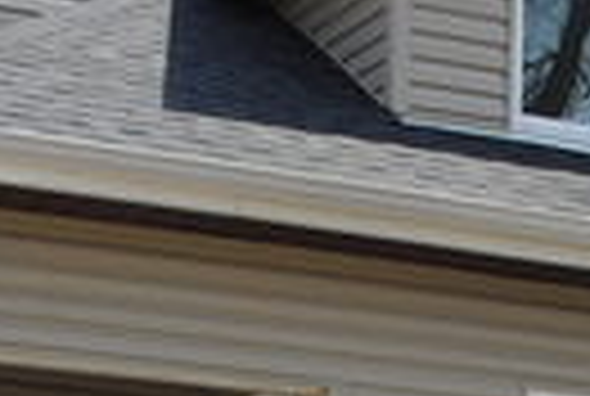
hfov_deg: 10.8
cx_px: 414
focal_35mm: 190
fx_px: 3121
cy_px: 522
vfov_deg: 7.2
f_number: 6.3
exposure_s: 1/200
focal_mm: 26
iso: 100
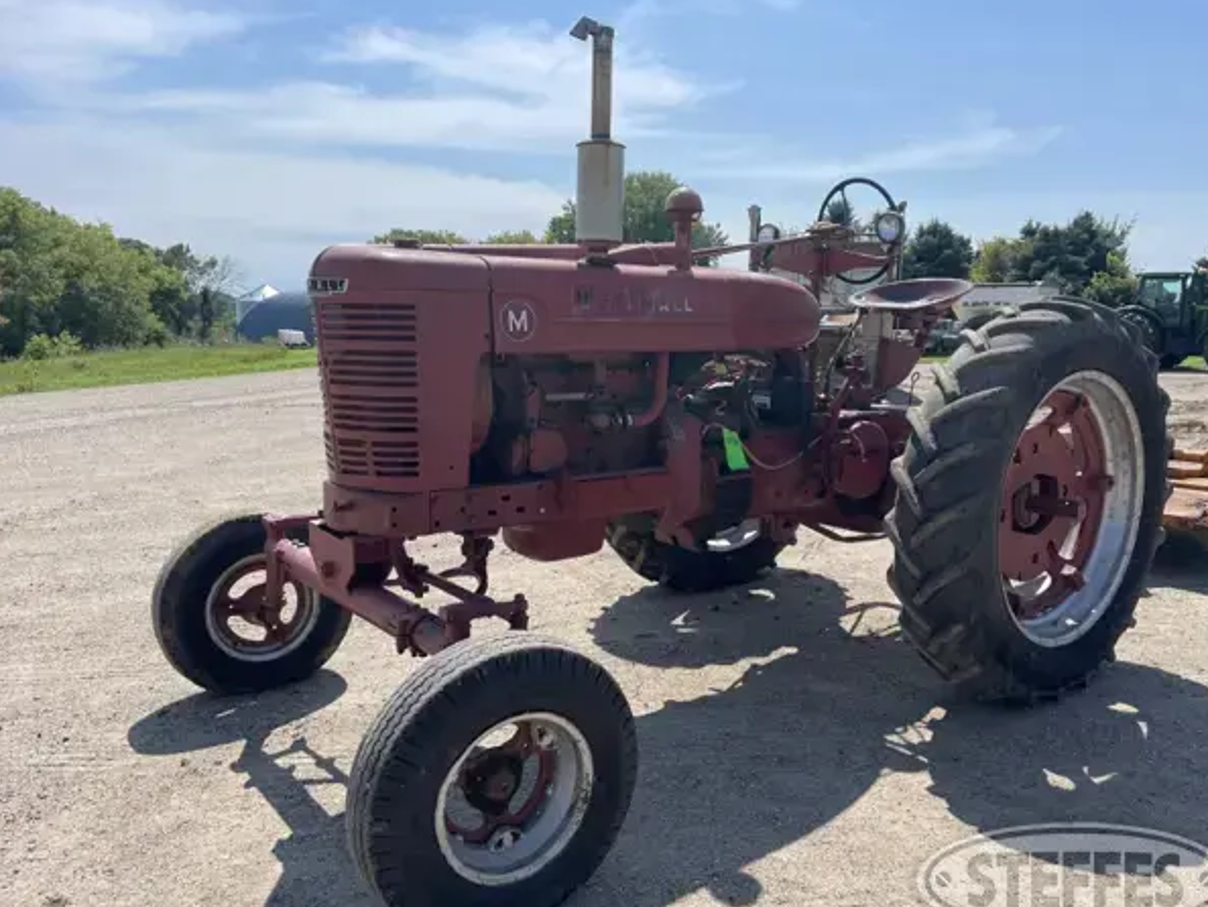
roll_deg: +0.9
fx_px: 978
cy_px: 474
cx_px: 626
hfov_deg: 63.4
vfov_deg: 49.8
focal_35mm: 28
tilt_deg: -6.6
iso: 32
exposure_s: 1/3788
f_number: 1.6
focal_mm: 5.1
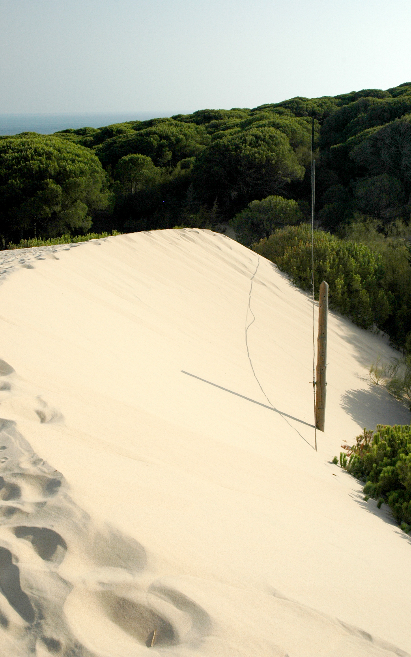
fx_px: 690
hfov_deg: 33.1
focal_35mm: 39
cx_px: 194
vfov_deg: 50.9
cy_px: 331
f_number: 10
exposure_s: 1/250
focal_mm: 25
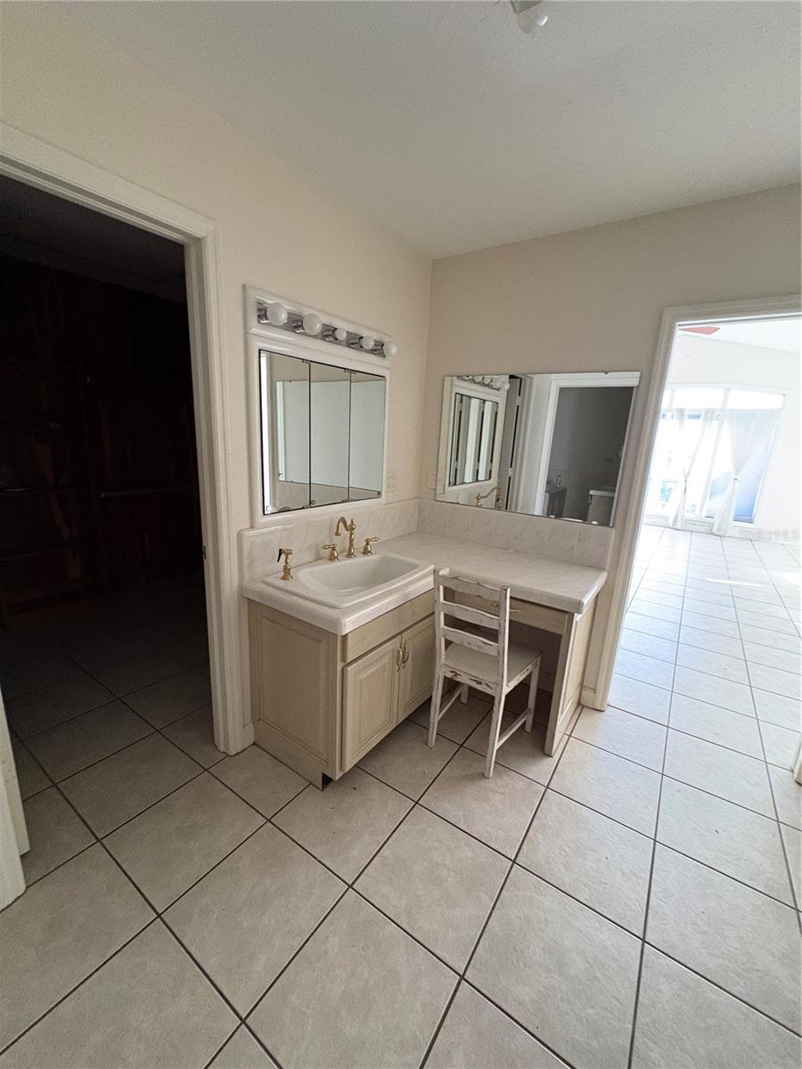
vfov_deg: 102.1
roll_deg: -3.1
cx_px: 401
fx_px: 432
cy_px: 534
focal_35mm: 14
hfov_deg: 85.7
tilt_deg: -13.9
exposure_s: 1/60
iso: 500
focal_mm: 2.22
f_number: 2.2
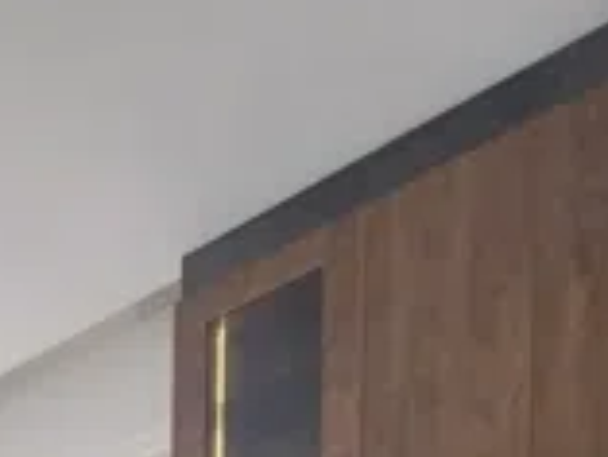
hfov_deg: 31.5
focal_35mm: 58
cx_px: 50
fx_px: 1019
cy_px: 935
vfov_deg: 17.4
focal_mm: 1.3
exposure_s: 1/100
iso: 100
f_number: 2.2
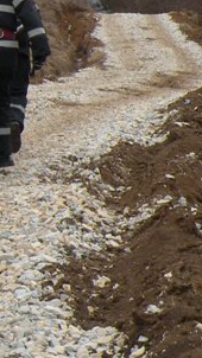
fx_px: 1970
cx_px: -120
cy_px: 33
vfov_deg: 10.4
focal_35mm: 207
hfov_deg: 5.8
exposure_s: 1/192
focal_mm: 9.8
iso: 64
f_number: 5
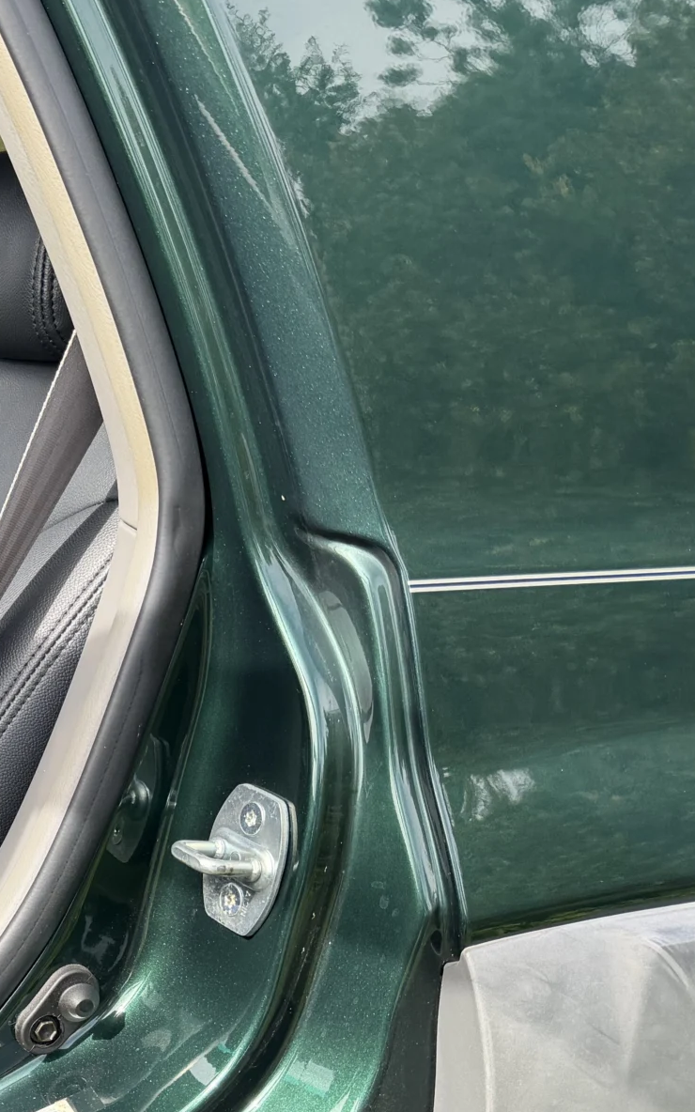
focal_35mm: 55
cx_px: -449
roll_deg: +1.3
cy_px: 823
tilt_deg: -22.2
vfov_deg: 36.1
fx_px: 1667
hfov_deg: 19.4
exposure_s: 1/708
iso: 100
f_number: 1.78
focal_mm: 6.76
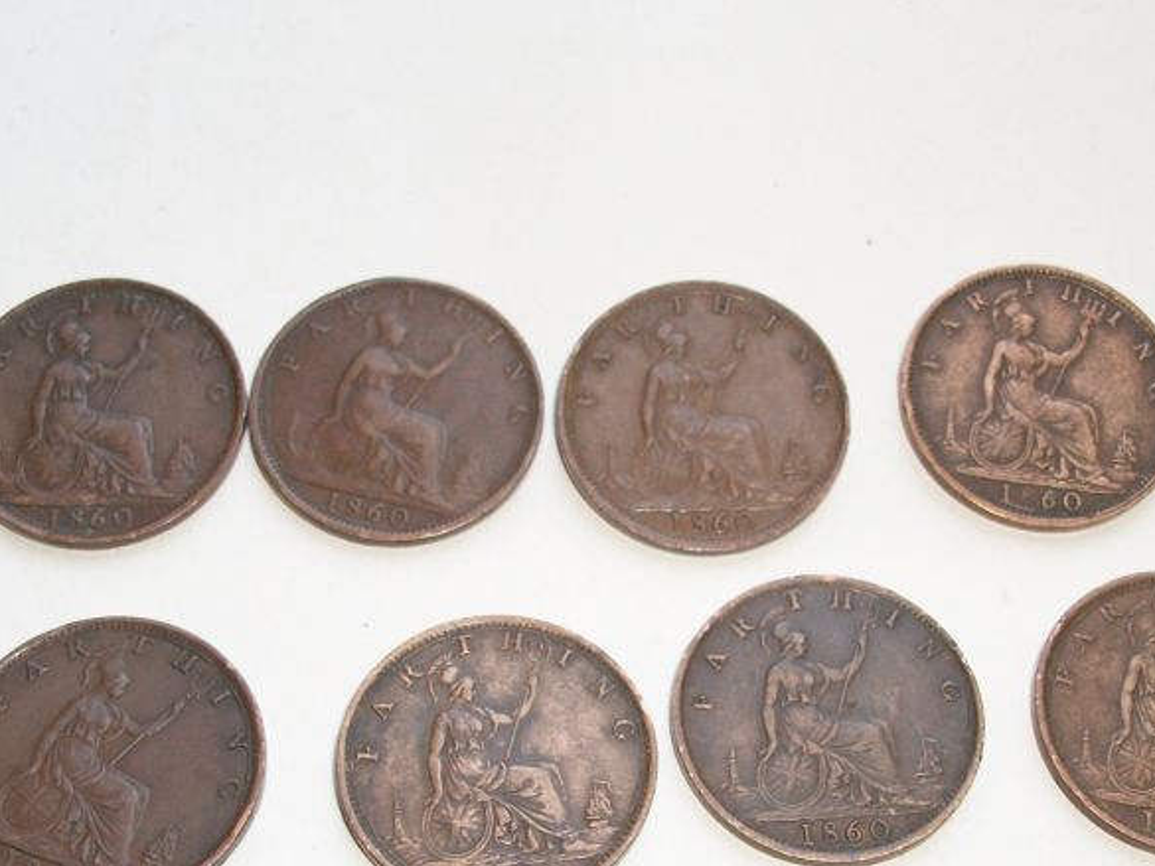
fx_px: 1769
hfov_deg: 35.9
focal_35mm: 53
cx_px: 731
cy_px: 580
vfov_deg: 27.4
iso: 123
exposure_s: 1/40
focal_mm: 5.7
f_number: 2.9
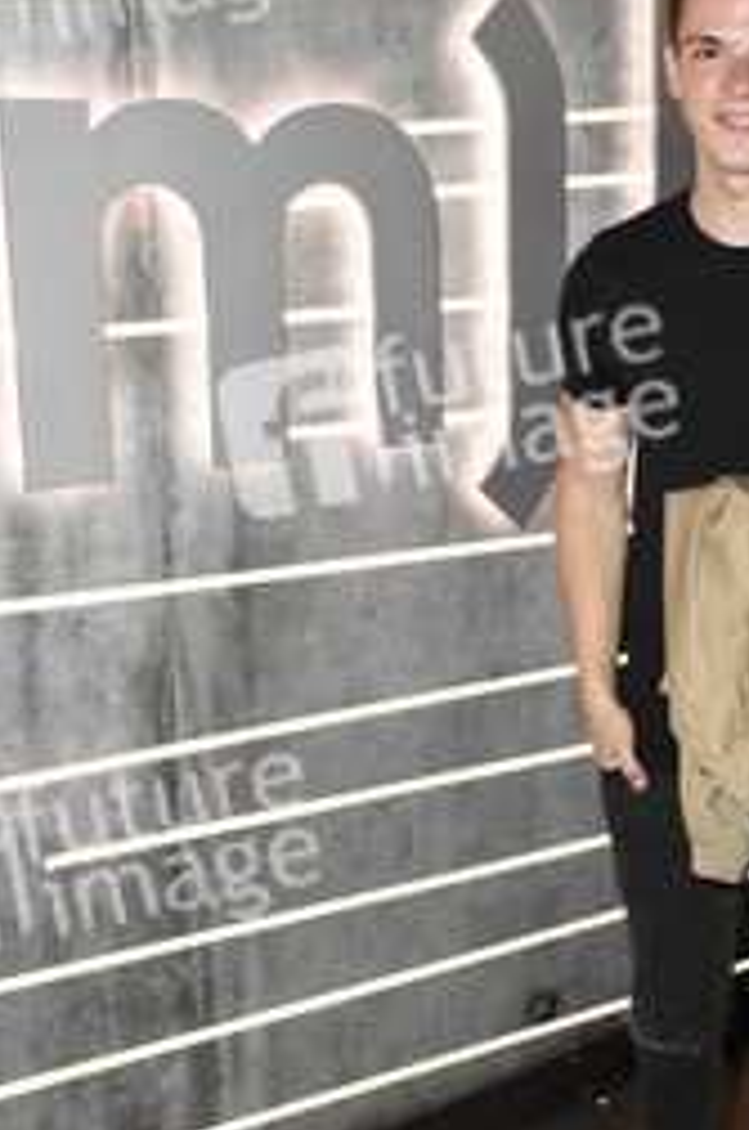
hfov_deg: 24.3
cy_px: 637
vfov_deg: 36.4
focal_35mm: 55
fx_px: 1717
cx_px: 579
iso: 3200
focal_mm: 23
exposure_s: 1/160
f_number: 5.6
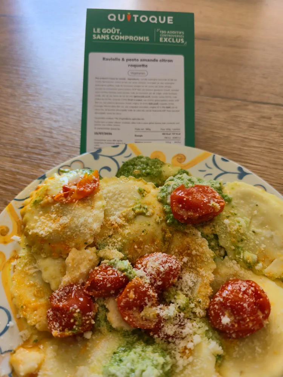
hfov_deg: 58.9
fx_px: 251
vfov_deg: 73.9
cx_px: 142
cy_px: 188
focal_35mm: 23
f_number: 1.7
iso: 20
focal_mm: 6.3
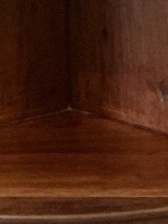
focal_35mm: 169
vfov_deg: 11.6
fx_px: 1095
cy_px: -5
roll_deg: +1.3
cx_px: 65
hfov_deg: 8.8
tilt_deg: -9.6
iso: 320
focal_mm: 3
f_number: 1.8
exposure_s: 1/25
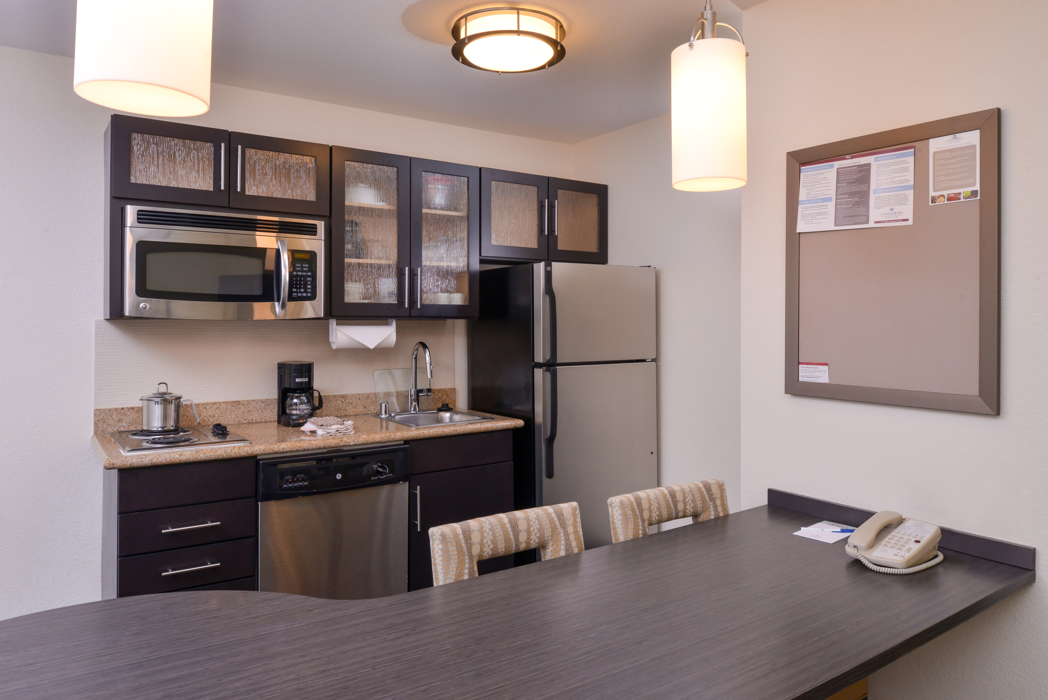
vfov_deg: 53.2
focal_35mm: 24
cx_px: 524
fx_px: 699
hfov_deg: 73.7
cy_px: 350
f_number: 13
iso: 640
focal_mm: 24
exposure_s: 1/40
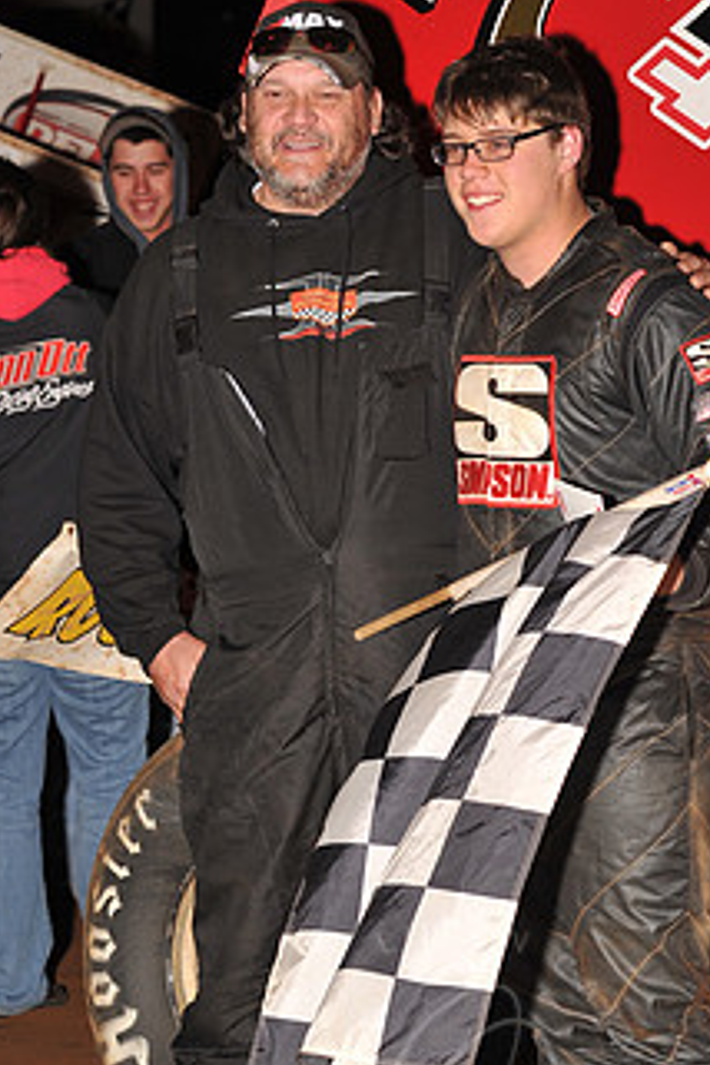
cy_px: 700
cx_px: 453
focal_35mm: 112
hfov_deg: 12.2
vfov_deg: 18.2
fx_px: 3313
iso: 640
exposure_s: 1/320
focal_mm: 80
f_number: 6.3
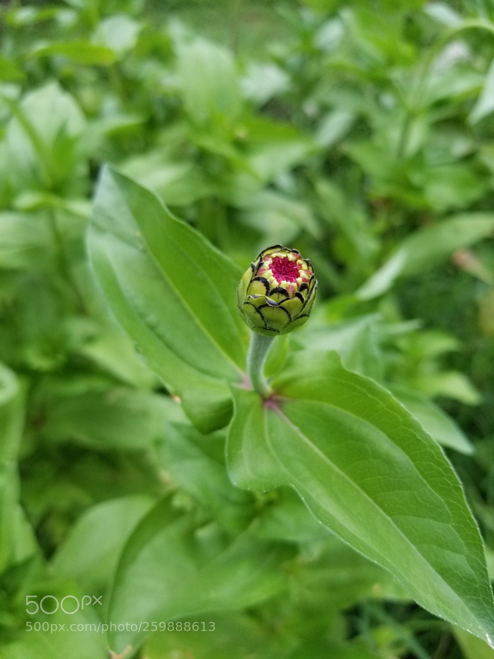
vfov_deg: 67.3
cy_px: 330
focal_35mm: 26
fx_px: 495
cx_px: 247
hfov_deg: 53.1
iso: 125
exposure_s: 1/60
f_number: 1.7
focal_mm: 4.25
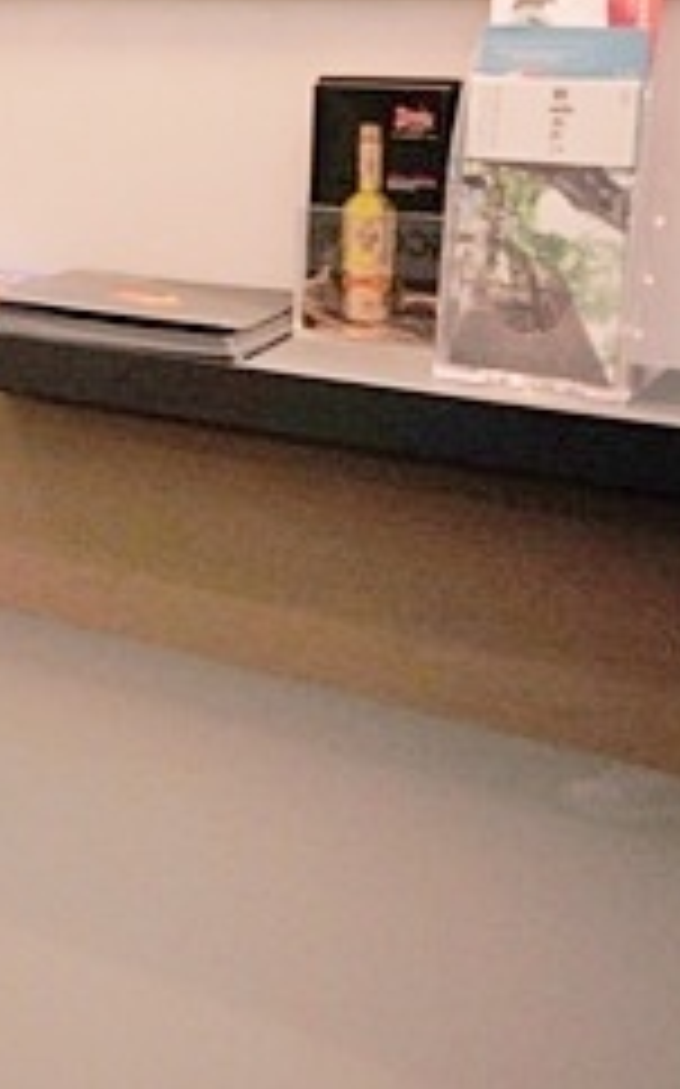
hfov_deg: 17.1
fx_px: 1603
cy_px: 65
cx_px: -703
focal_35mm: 54
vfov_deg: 34.9
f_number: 4
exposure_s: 1/200
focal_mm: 16
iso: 1250
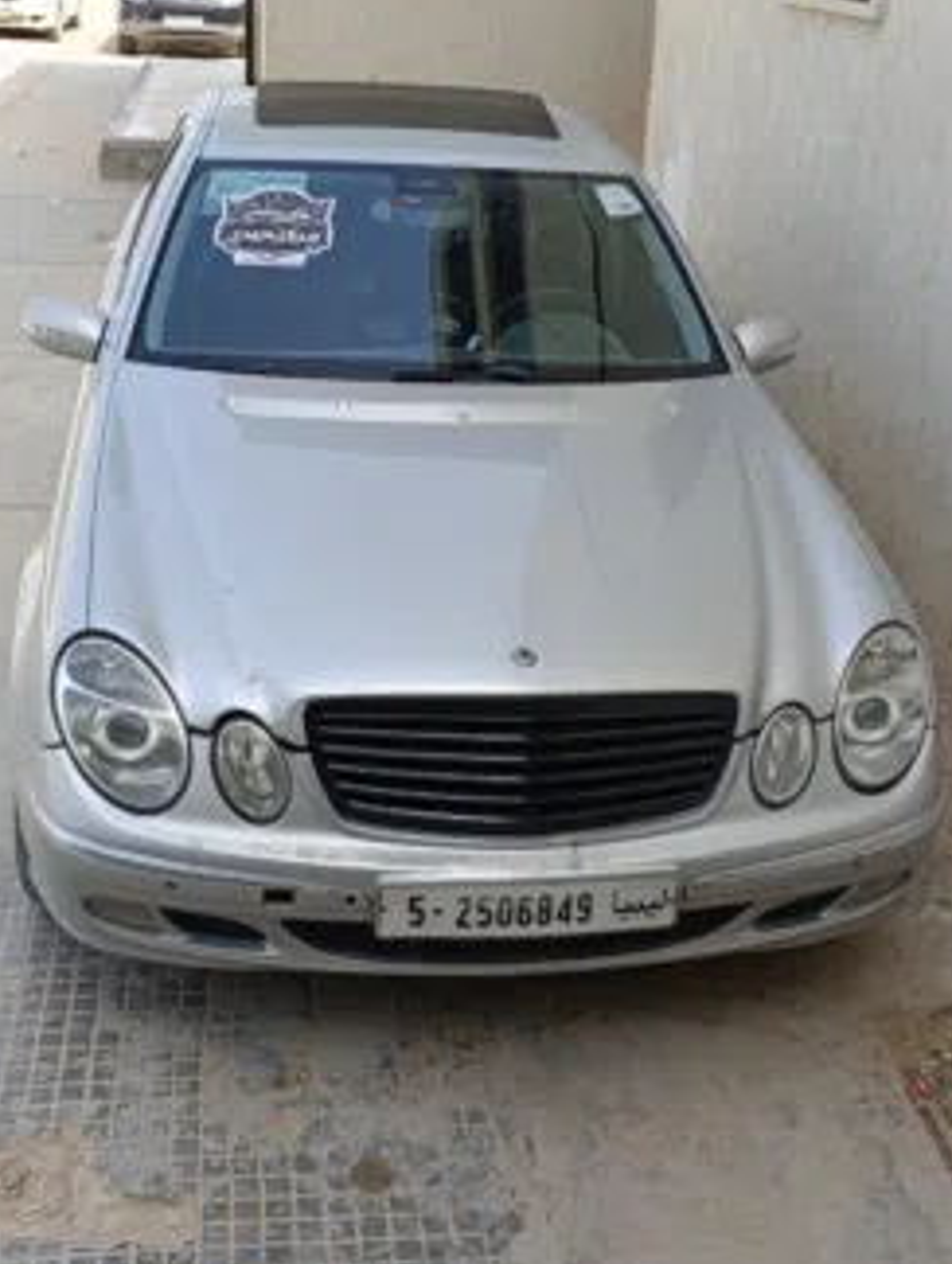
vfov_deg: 43.7
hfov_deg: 33.7
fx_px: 1573
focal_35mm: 43
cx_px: 476
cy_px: 570
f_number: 1.6
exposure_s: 1/245
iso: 50
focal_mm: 6.14
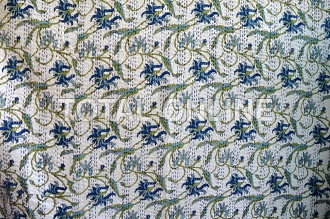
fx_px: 247
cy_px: 110
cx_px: 165
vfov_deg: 47.8
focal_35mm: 27
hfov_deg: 67.4
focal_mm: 18
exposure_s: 1/125
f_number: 5.6
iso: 360
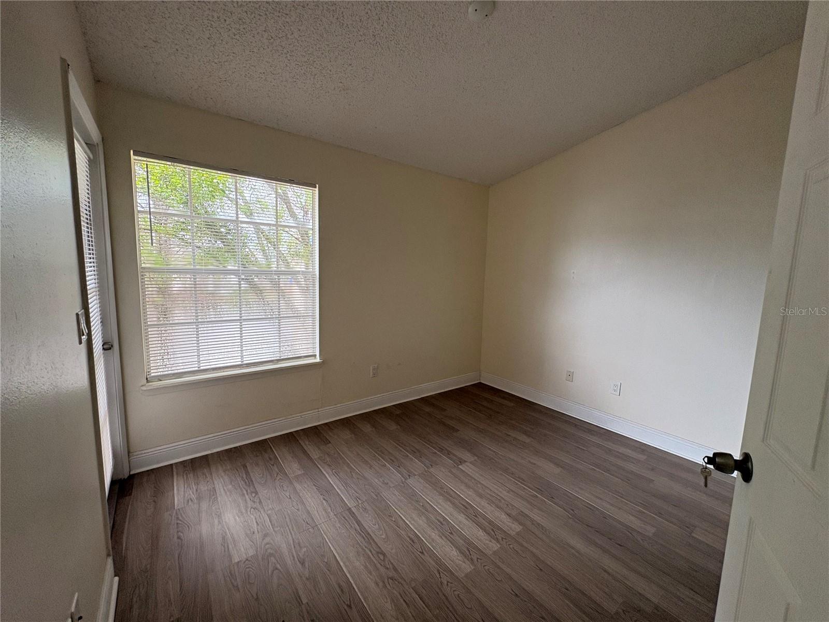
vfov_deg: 85.7
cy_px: 311
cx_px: 414
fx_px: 335
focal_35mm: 14
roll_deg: -1.1
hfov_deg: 102.1
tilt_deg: -6.3
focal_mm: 2.22
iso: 100
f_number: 2.2
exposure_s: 1/105
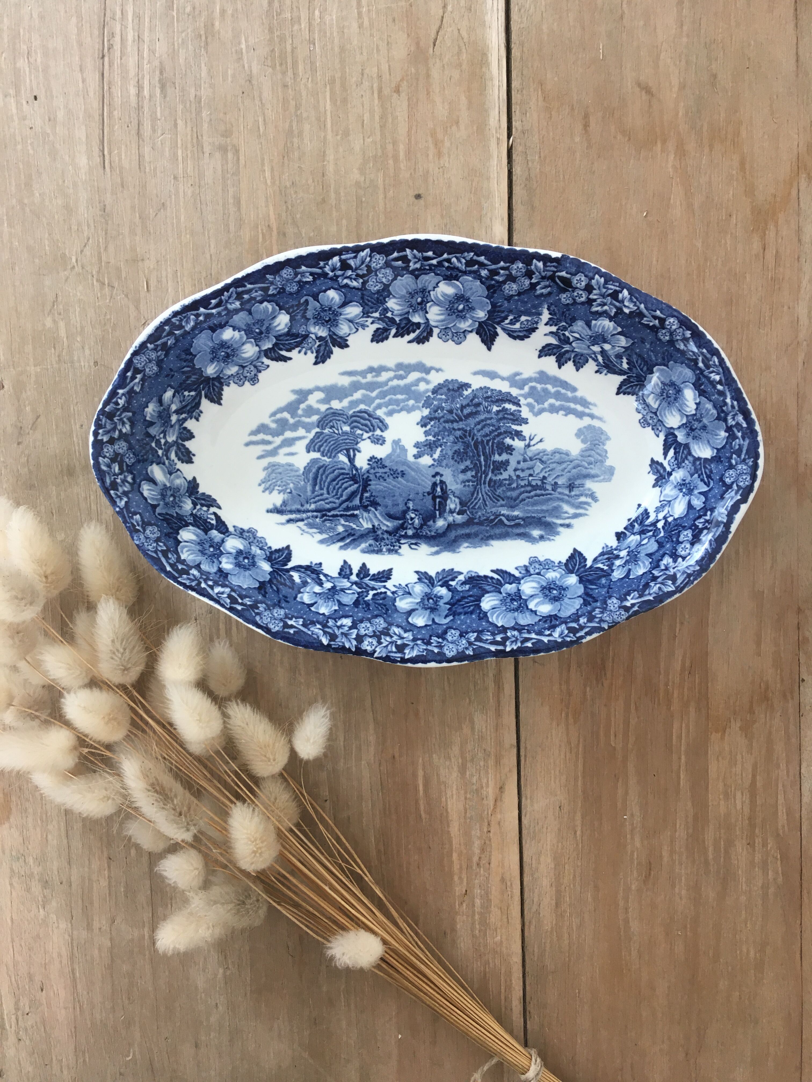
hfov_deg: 48.2
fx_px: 907
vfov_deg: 61.7
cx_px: 406
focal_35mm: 29
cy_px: 541
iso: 25
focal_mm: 4.15
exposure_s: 1/33
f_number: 2.2
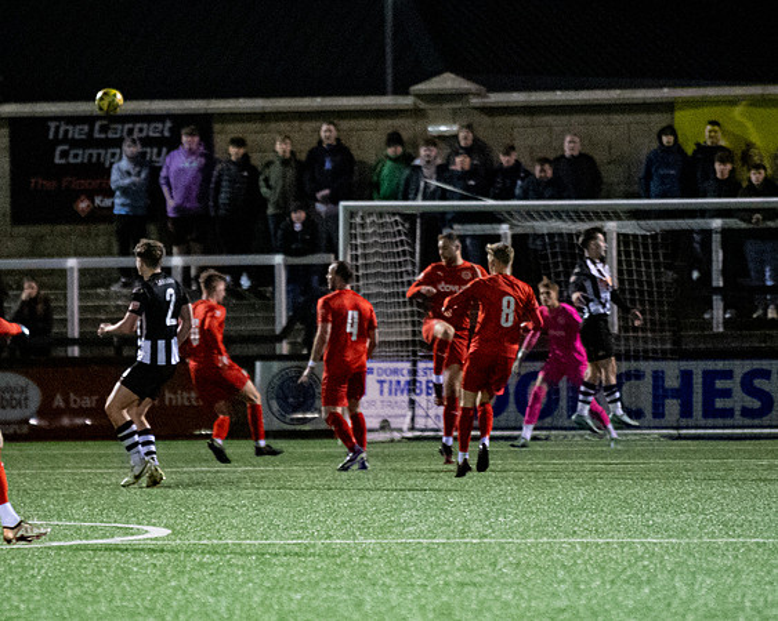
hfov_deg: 4.3
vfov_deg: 3.4
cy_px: 381
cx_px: 437
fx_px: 10330
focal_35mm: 449
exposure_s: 1/1000
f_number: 2.8
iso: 10000
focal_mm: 200
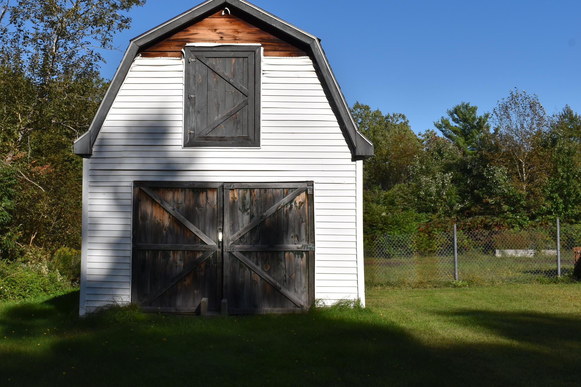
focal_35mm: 48
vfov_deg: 28.0
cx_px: 202
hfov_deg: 40.7
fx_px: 775
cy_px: 154
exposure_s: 1/200
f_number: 13
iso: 100
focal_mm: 24
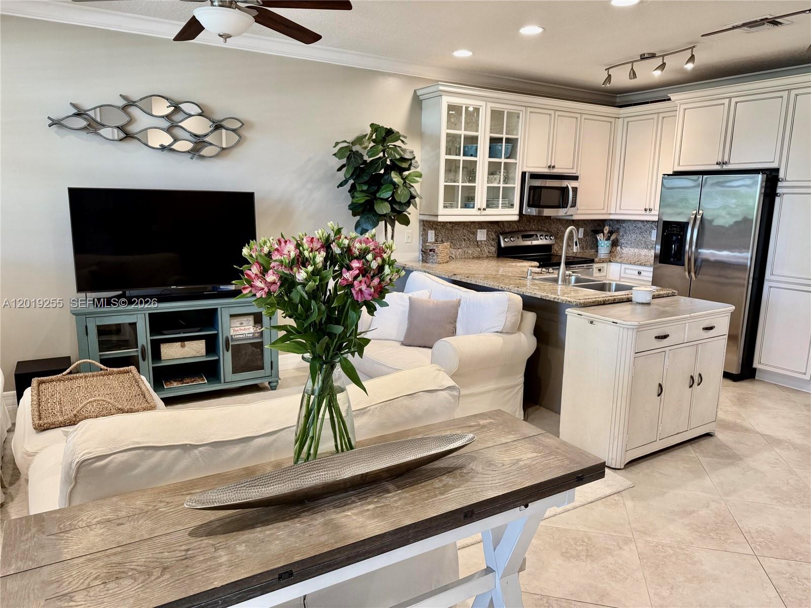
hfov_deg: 71.6
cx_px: 406
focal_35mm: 24
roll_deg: -1.2
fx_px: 562
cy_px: 304
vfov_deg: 56.8
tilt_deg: -10.1
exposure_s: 1/60
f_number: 1.78
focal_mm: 6.76
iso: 160
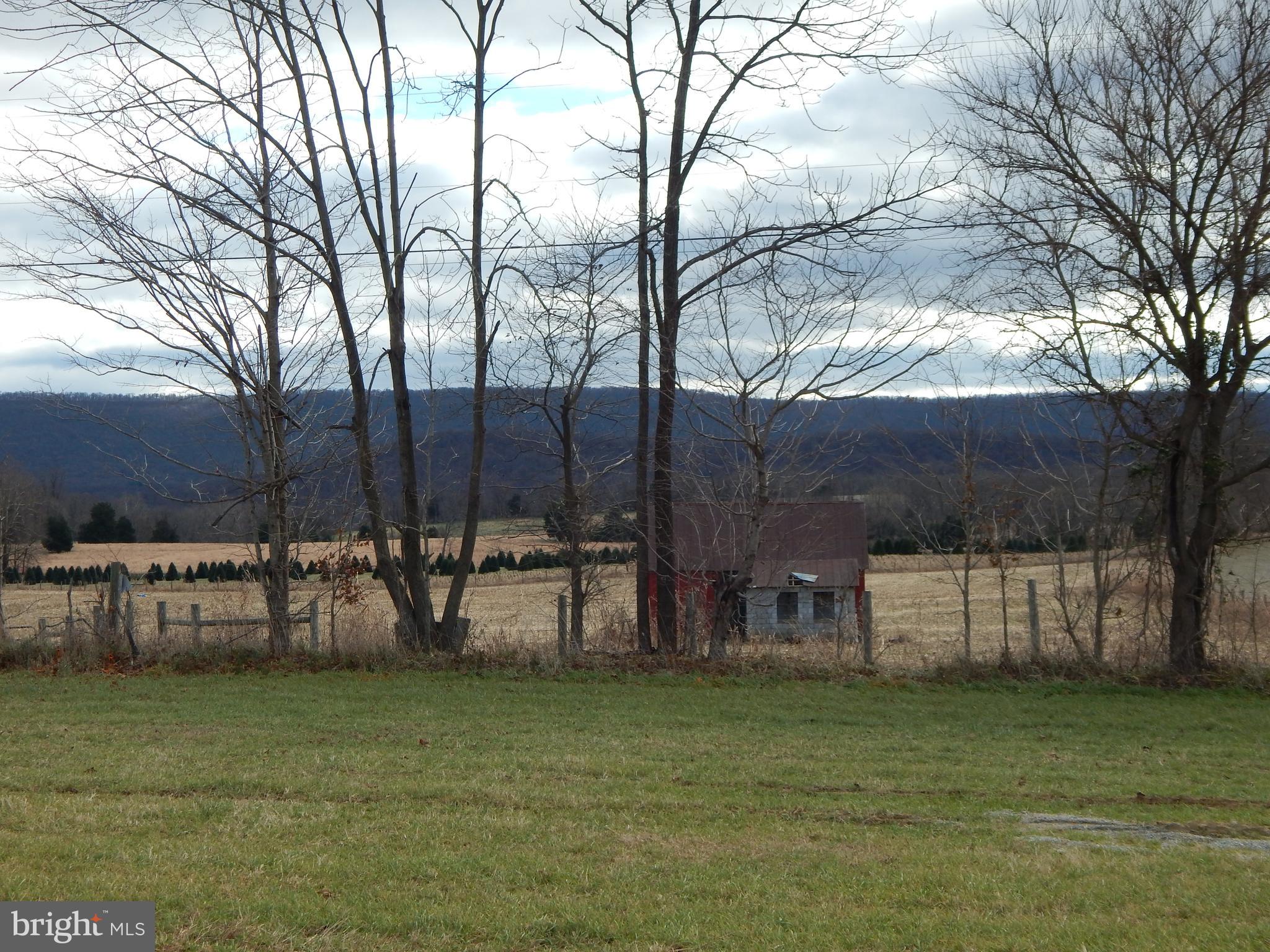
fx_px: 2531
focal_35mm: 69
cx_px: 635
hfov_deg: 28.2
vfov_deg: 21.3
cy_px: 476
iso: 125
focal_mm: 12.3
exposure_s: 1/640
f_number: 4.1
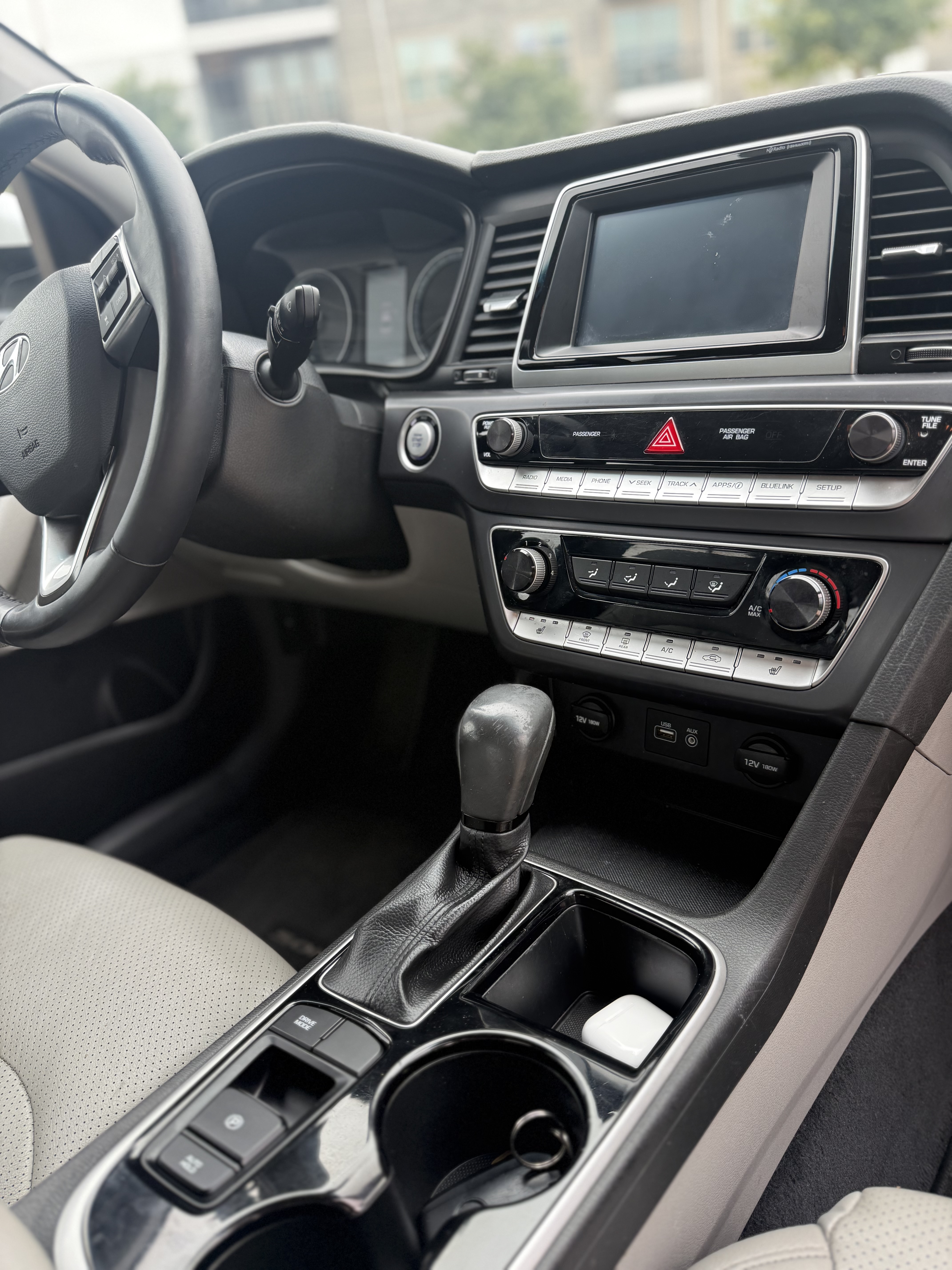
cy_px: 635
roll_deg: +8.3
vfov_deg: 71.6
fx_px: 880
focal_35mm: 24
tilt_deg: -23.4
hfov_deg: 56.8
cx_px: 476
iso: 125
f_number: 1.78
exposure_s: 1/237
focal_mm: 6.76
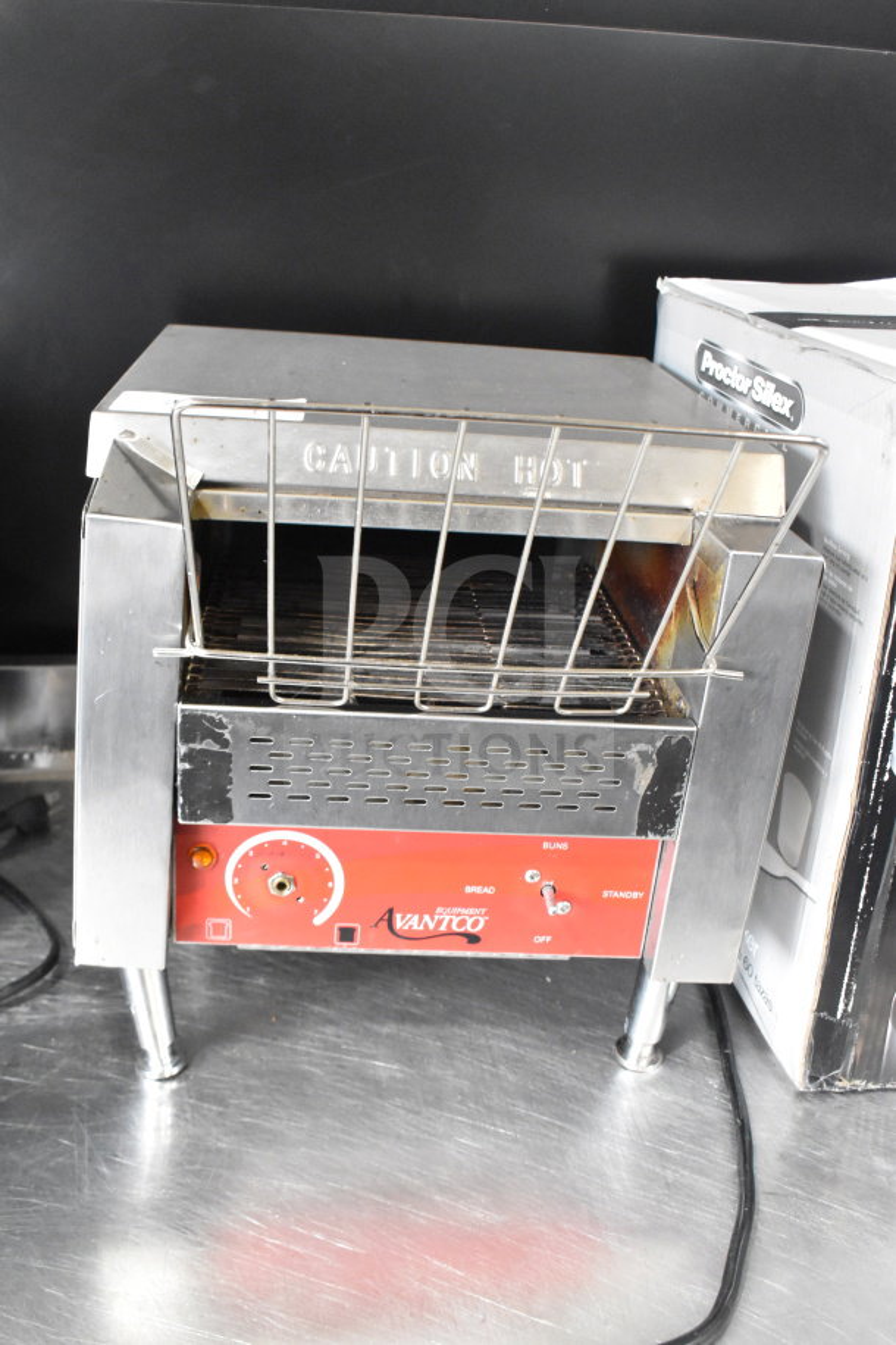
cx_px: 448
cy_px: 672
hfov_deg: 38.4
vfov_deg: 55.1
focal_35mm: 34
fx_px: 1288
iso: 6400
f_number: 6.3
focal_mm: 23
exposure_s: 1/160
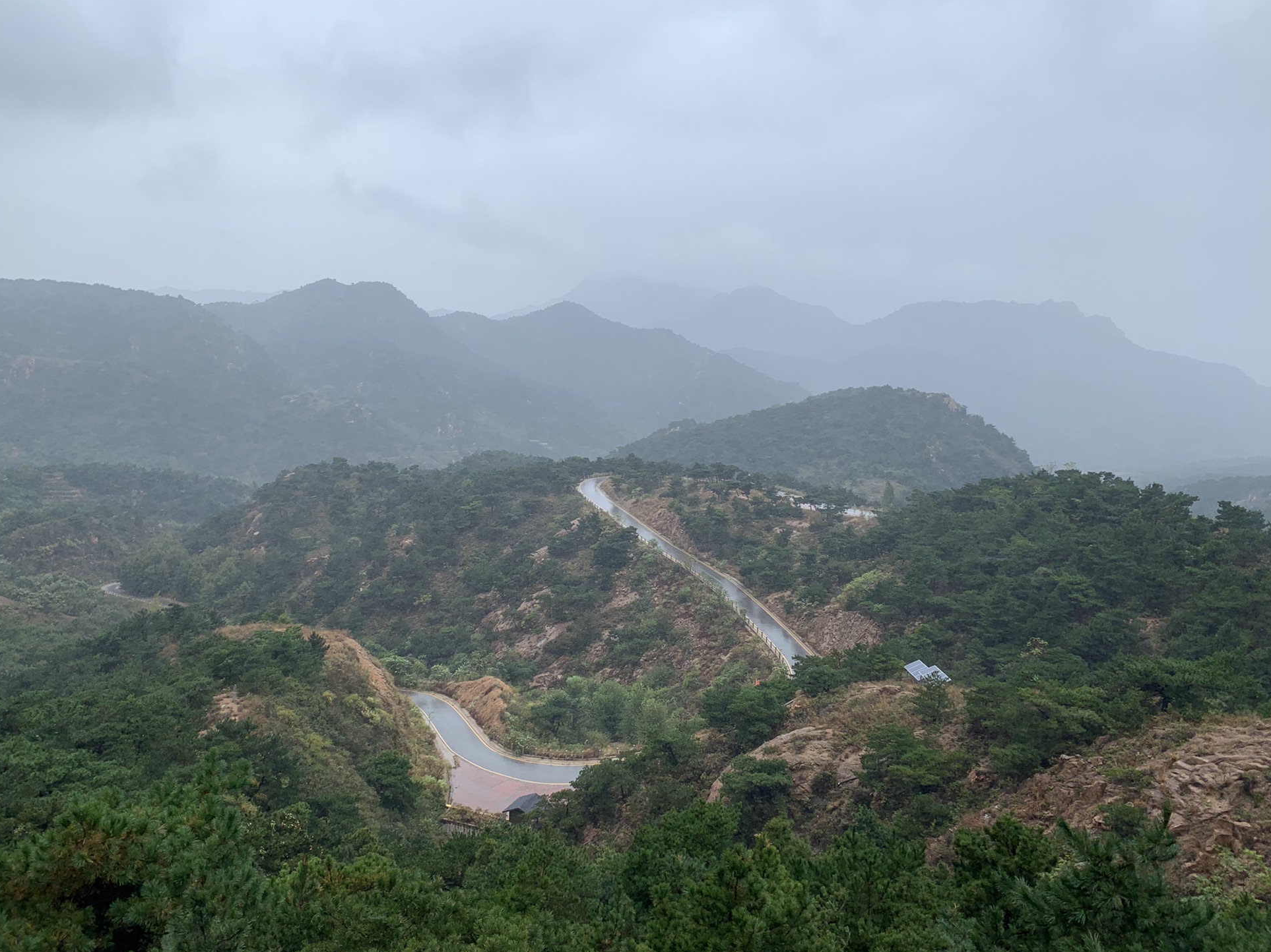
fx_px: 991
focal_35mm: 27
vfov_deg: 51.3
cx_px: 621
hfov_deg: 65.3
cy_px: 474
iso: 25
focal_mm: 4.25
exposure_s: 1/749
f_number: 1.8
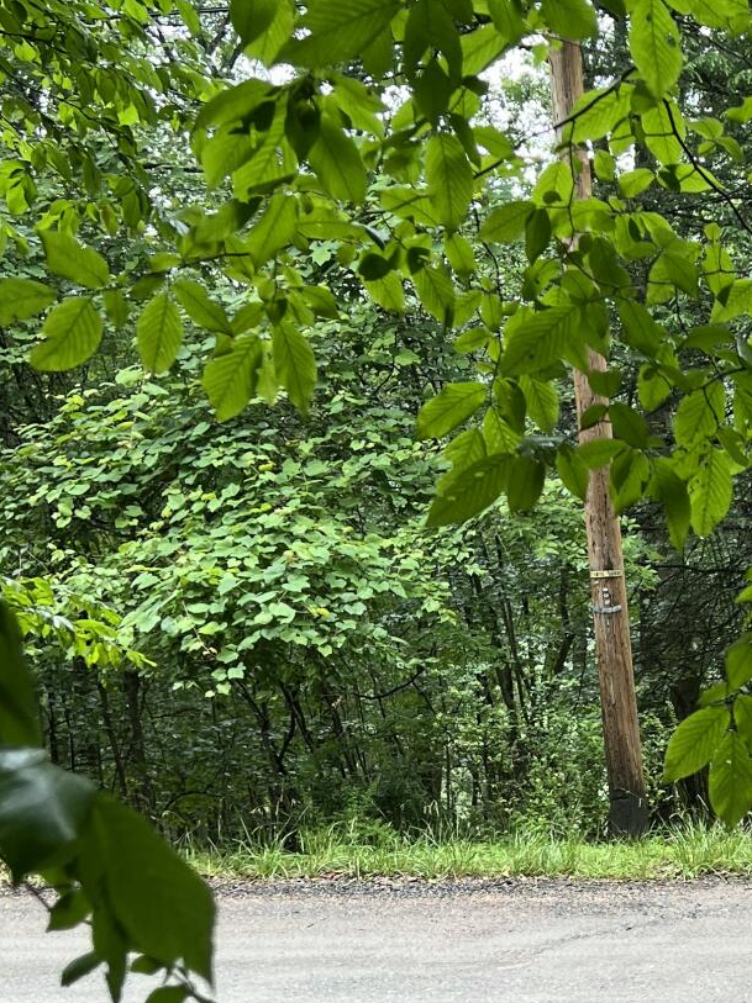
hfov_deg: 21.6
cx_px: 845
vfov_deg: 29.9
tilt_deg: -7.8
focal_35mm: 64
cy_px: 722
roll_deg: +4.4
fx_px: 1855
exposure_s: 1/148
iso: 32
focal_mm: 5.7
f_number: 1.5
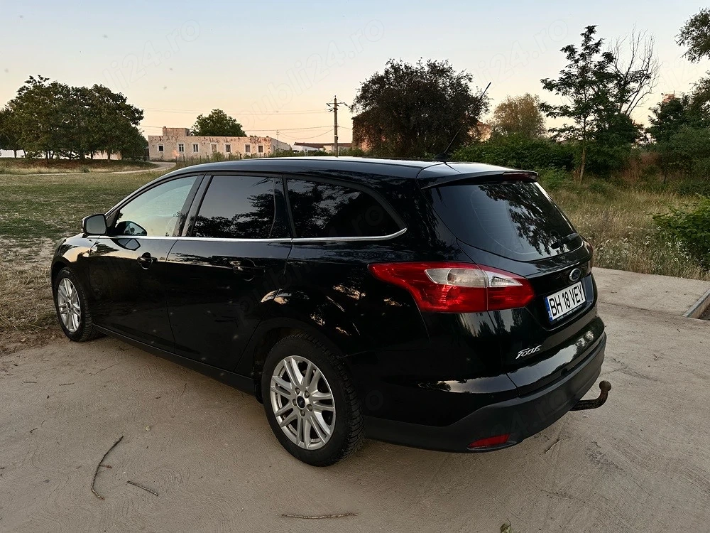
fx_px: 492
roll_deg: -1.6
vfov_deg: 56.8
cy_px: 266
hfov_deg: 71.6
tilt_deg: -8.8
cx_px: 355
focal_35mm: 24
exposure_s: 1/462
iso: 80
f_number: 1.78
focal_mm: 6.86
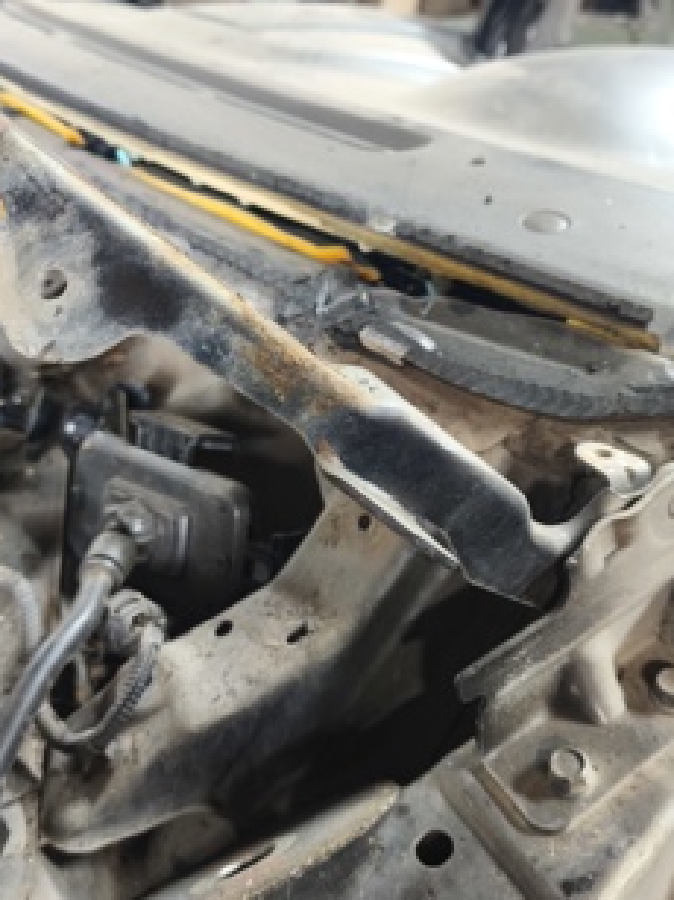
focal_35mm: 36
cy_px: 416
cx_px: 404
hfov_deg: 39.5
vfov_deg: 51.3
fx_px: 935
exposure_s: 1/33.3
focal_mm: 5.35
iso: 800
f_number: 1.7
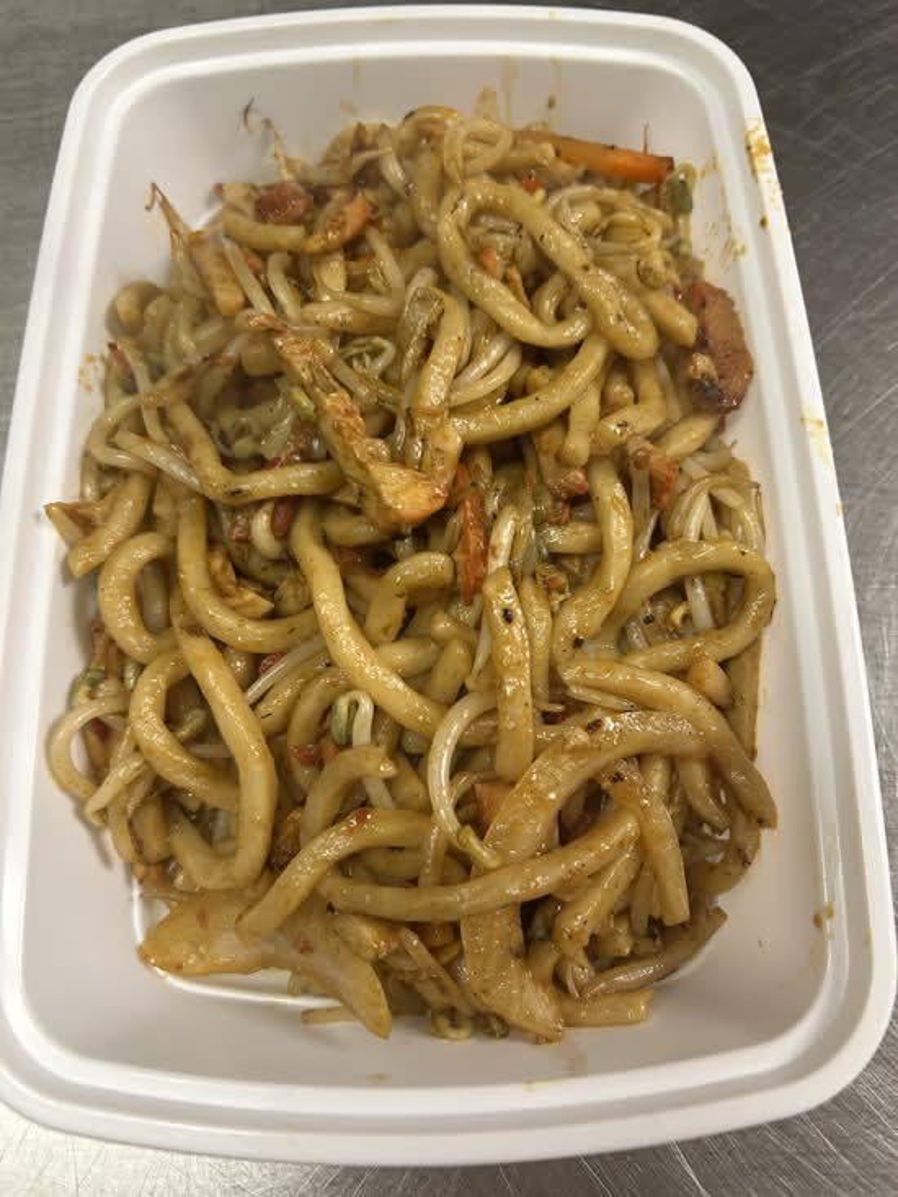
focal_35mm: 26
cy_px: 598
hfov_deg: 53.1
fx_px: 899
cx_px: 449
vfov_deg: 67.3
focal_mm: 5.7
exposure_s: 1/60
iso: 125
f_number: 1.5
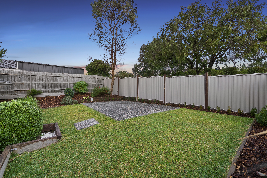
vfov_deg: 81.3
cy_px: 89
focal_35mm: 14
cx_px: 134
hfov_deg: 104.2
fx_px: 104
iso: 320
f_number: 7.1
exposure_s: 1/6
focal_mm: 14
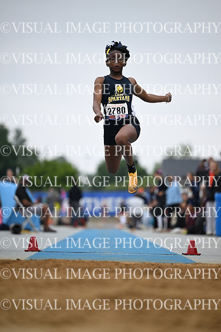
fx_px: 1610
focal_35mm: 175
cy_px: 166
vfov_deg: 11.7
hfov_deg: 7.9
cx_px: 110
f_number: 2.8
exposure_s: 1/3200
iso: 320
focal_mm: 175
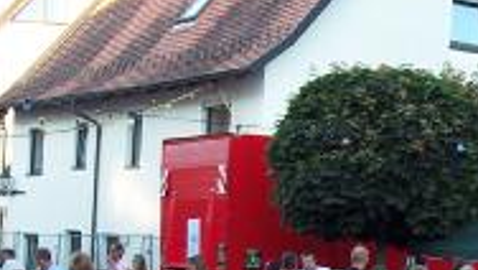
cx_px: 305
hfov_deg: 18.9
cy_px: 332
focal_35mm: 113
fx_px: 1433
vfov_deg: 10.5
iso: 100
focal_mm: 8
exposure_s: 1/60
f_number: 3.4
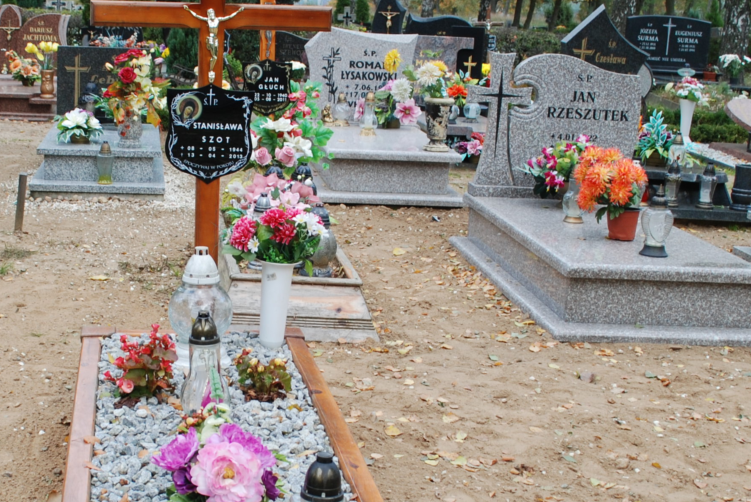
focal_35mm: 59
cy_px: 303
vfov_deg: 23.0
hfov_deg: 33.5
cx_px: 233
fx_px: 1232
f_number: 5.6
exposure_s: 1/125
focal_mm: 18
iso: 140
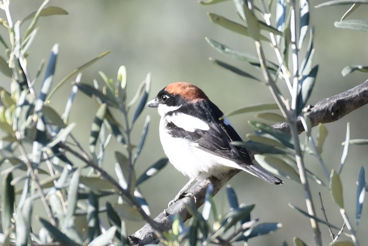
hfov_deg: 3.0
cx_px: 184
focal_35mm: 690
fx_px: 7053
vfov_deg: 2.0
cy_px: 123
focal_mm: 460
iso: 500
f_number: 5.6
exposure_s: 1/800
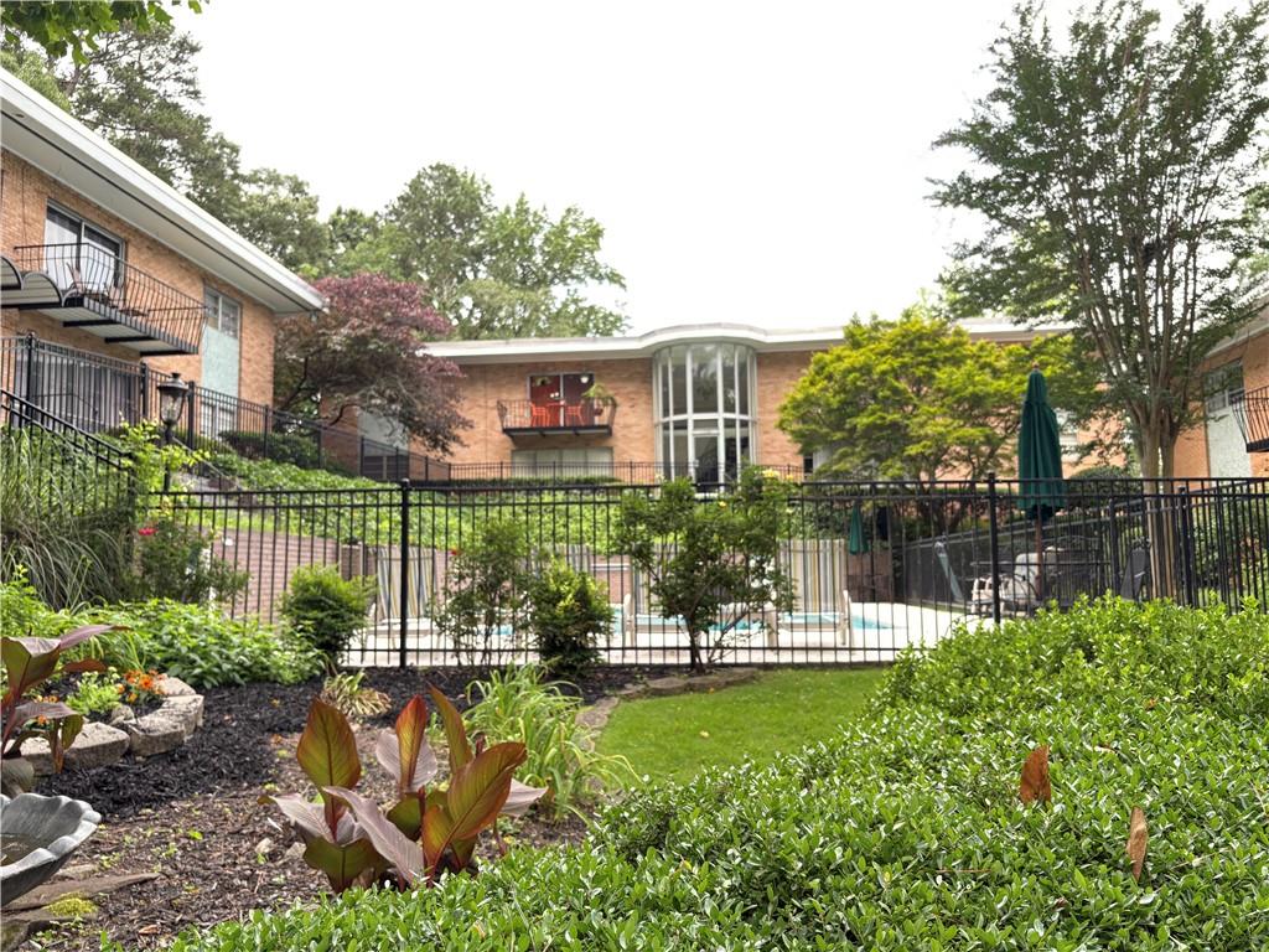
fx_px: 953
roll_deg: +2.0
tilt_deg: +5.5
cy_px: 476
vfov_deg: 53.1
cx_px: 634
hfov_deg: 67.3
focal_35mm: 26
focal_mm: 5.96
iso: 50
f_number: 1.6
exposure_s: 1/122
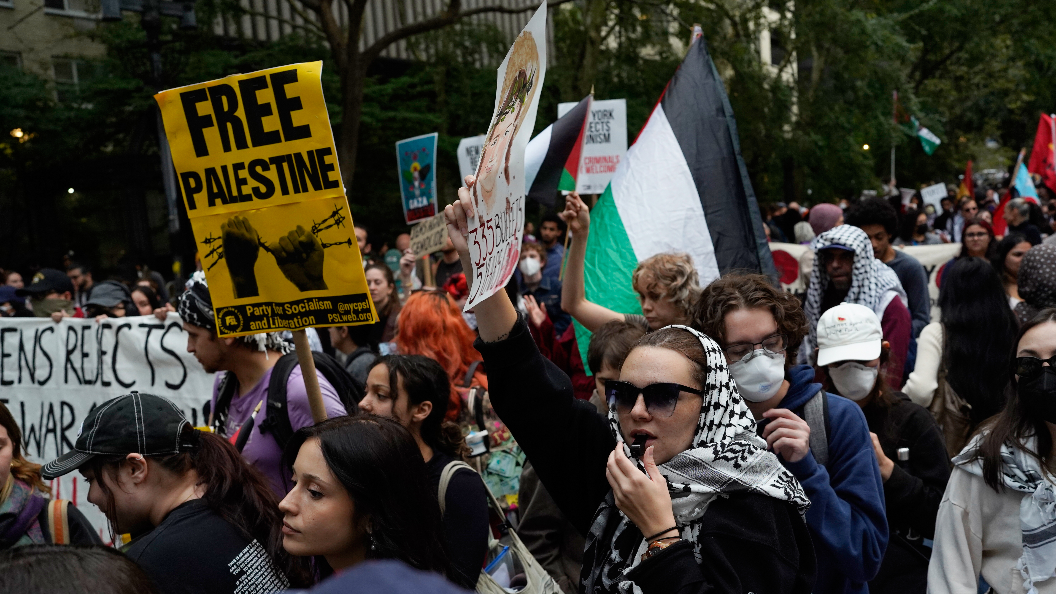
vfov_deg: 32.0
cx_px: 531
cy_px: 334
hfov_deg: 54.0
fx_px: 1036
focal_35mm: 37
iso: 1600
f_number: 5
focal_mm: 35
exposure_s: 1/250
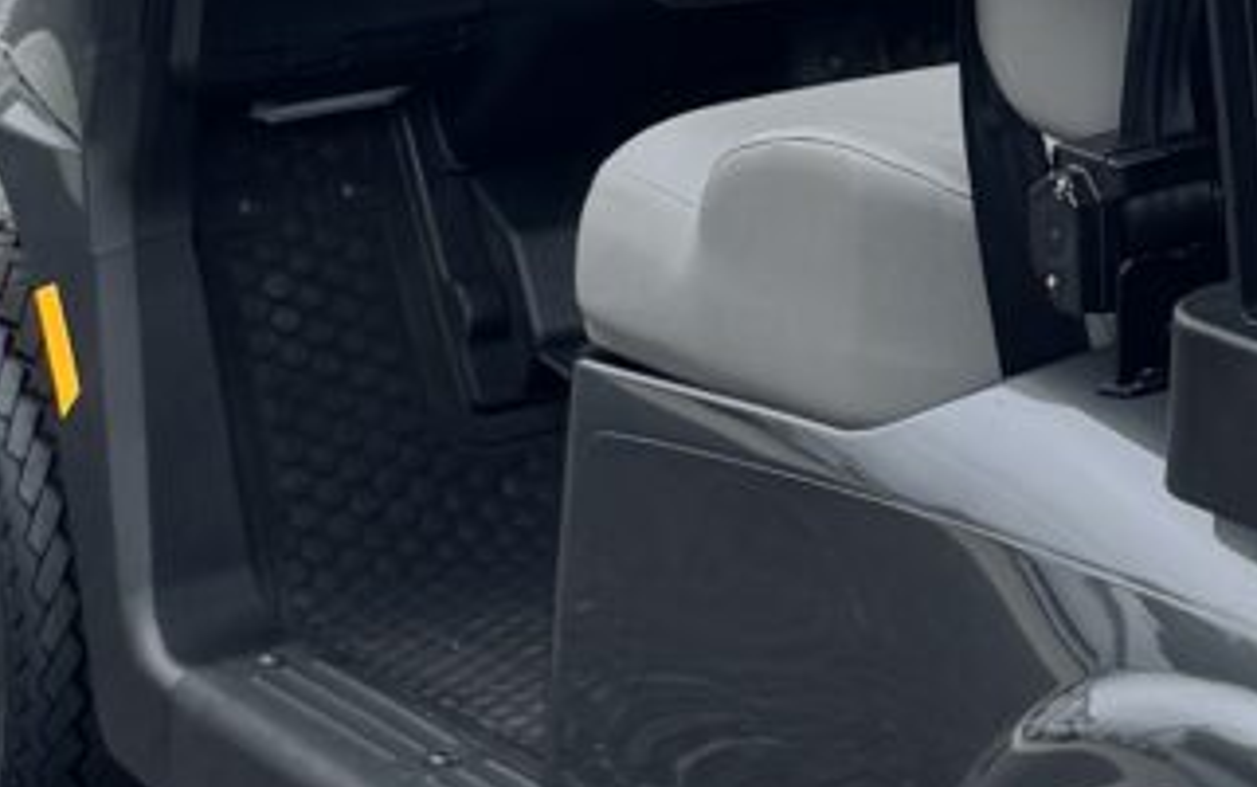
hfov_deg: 13.1
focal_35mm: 152
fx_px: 5210
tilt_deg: -4.6
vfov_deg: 8.4
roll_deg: +1.7
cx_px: 1805
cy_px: -478
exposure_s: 1/2604
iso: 80
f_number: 1.78
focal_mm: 6.76
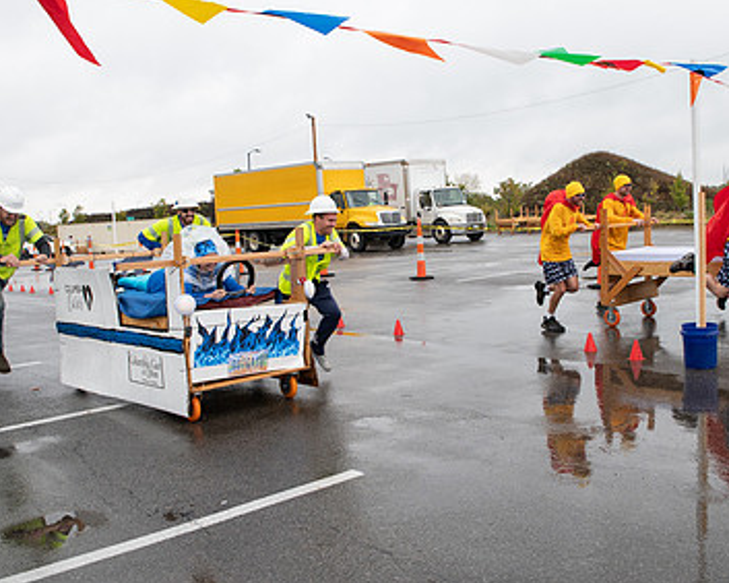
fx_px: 798
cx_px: 413
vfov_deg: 40.1
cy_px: 277
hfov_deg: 49.0
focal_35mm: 37
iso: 400
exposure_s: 1/500
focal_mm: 24
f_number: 6.3
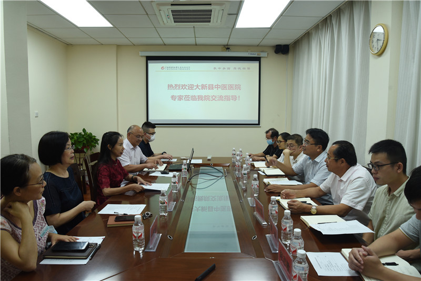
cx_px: 210
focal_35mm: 24
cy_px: 140
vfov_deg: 53.2
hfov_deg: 73.7
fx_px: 281
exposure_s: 1/80
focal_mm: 24
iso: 900
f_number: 5.6
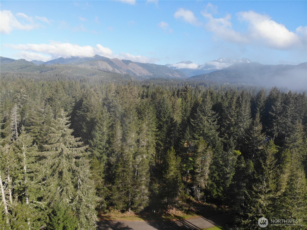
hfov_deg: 71.6
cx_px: 154
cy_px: 115
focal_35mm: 24
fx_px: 213
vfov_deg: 56.8
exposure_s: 1/653
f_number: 2.8
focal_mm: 4.5
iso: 100
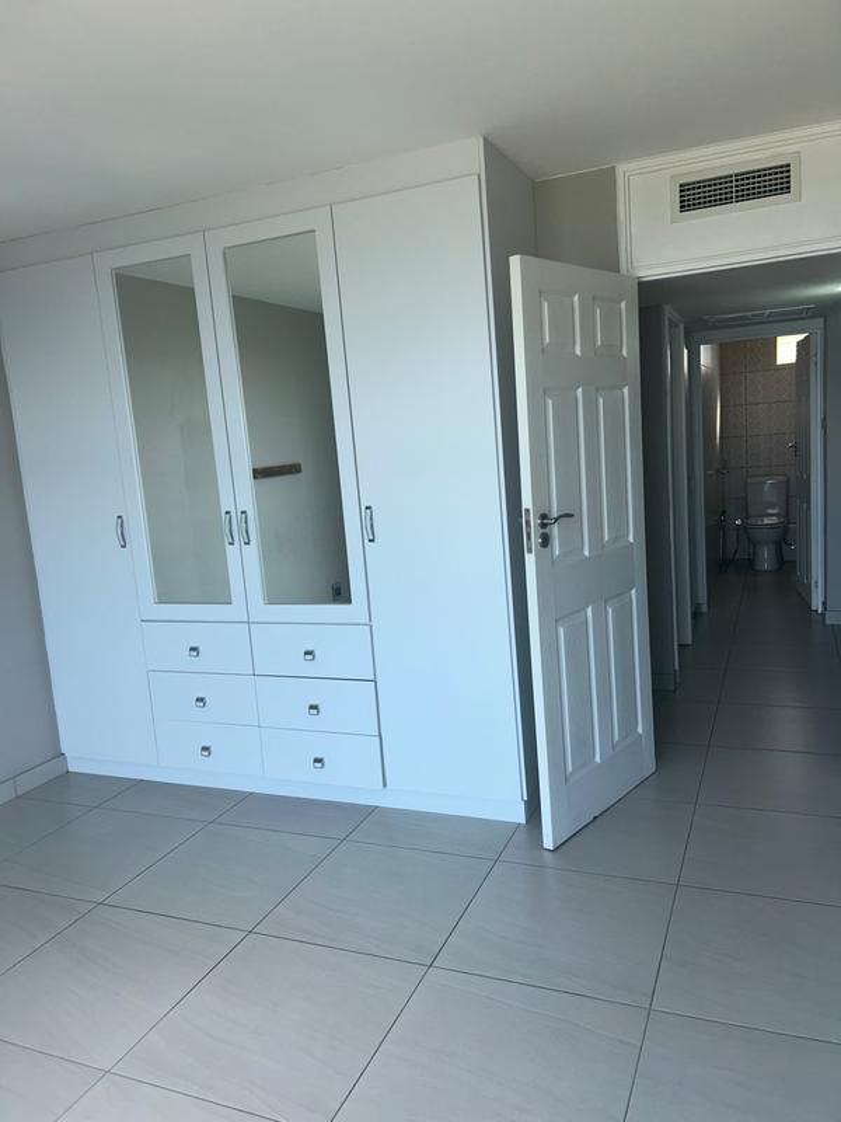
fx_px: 842
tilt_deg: -8.5
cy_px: 561
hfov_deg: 53.1
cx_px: 420
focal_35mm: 26
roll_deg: +4.3
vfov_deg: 67.3
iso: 32
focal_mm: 5.7
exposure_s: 1/340
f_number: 1.5
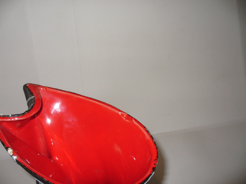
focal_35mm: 37
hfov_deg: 50.1
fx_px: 263
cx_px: 123
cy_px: 92
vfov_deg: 38.7
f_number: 2.8
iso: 100
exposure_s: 1/30
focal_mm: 6.1
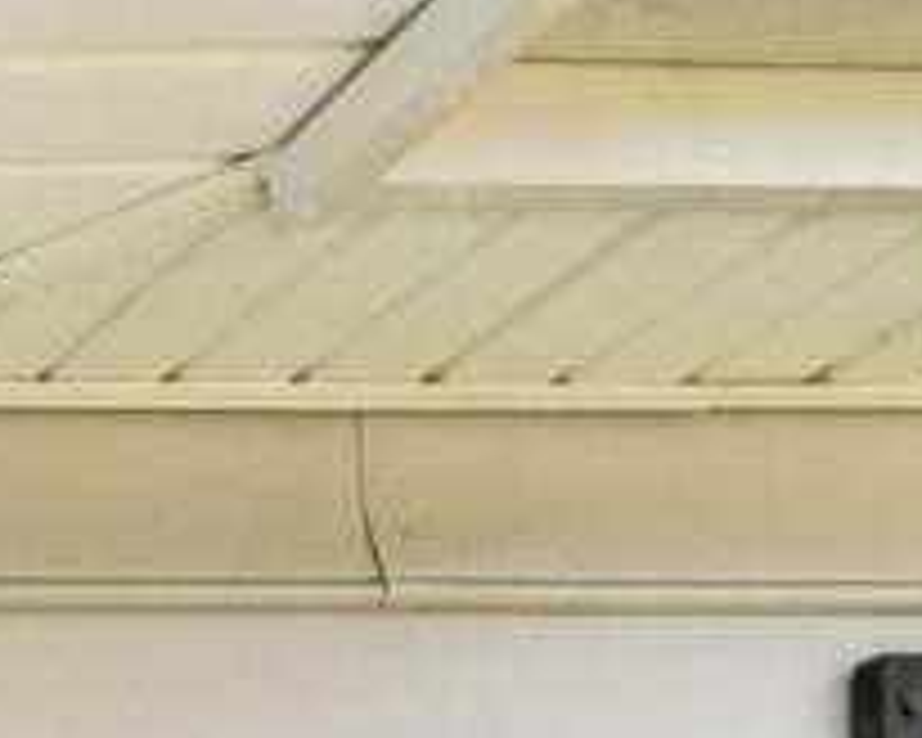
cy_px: 1652
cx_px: -1214
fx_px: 2101
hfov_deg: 15.5
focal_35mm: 77
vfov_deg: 14.7
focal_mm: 14
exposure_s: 1/500
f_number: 8
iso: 400
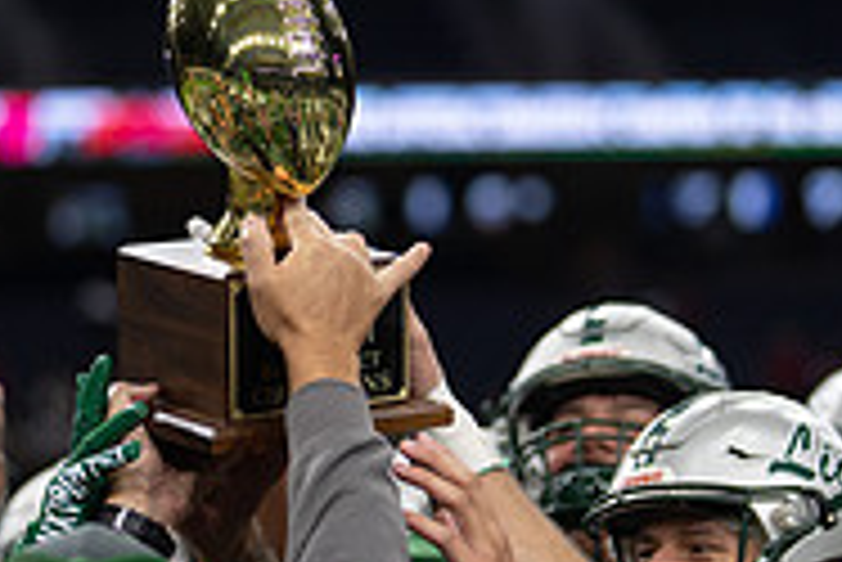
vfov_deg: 8.3
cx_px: 410
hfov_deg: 12.4
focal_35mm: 166
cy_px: 229
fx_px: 3885
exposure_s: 1/1250
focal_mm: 50
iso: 500
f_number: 1.2
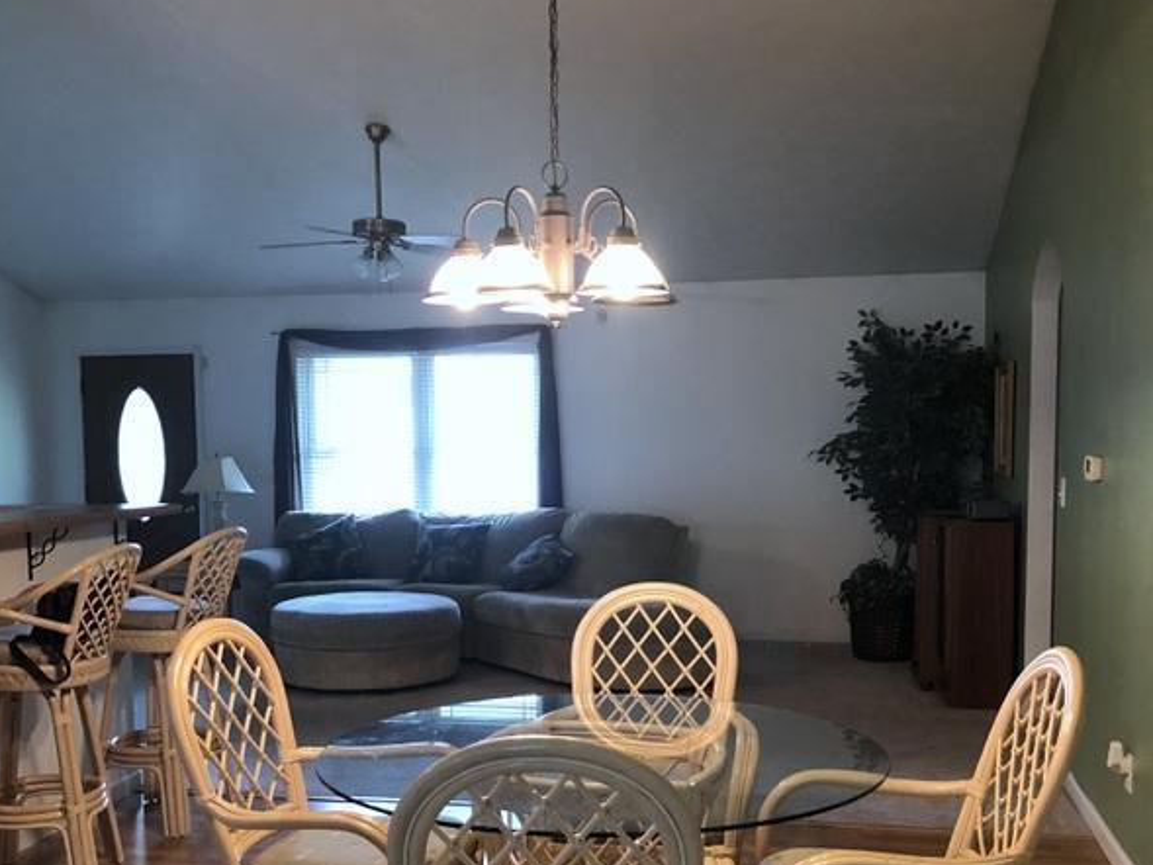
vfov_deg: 37.4
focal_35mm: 38
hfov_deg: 49.0
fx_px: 1266
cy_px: 564
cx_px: 568
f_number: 1.8
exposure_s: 1/15
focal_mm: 3.99
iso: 80
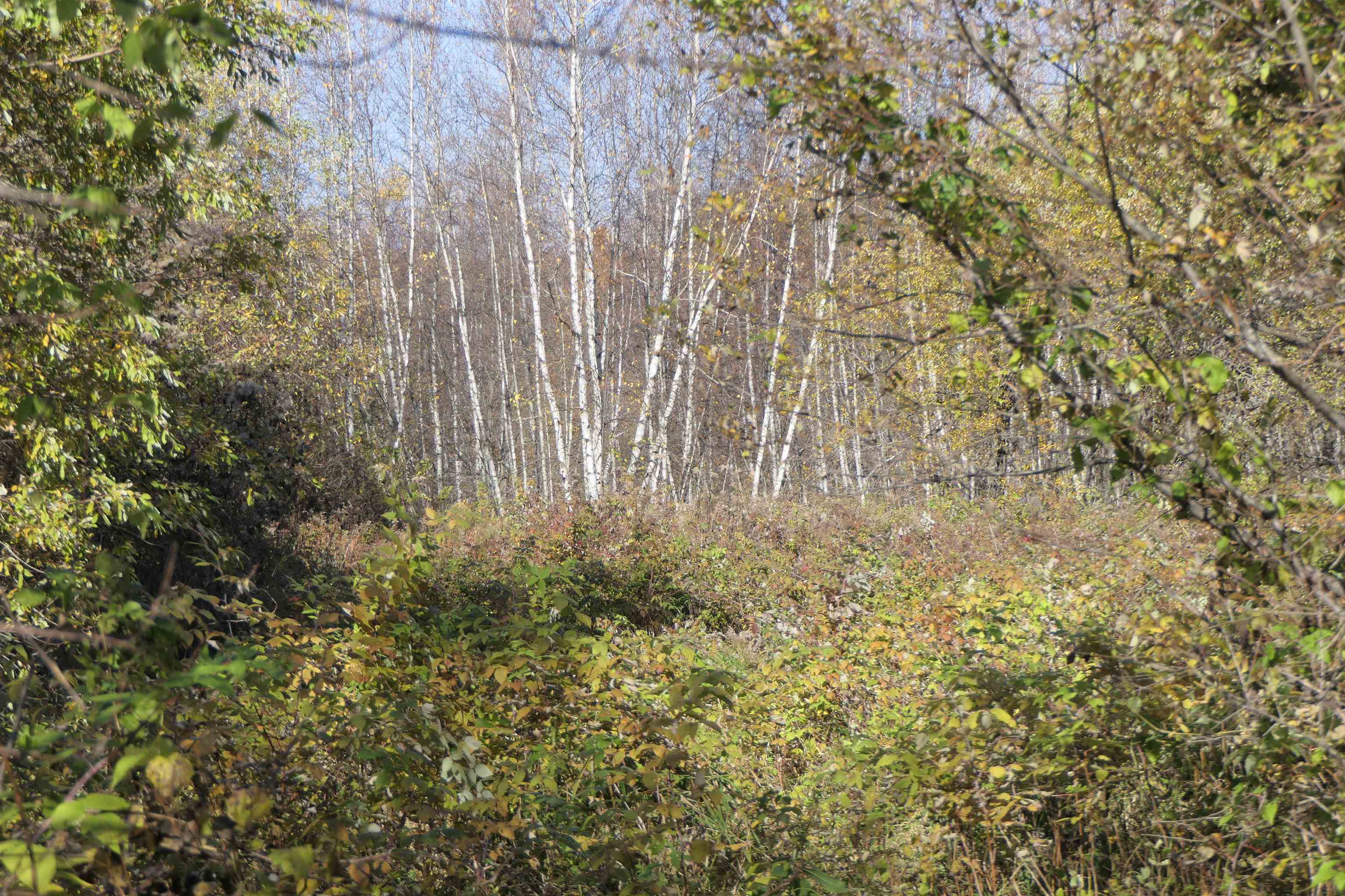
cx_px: 672
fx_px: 3175
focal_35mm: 85
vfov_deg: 16.1
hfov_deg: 23.9
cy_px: 448
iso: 125
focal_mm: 31.3
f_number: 4
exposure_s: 1/640
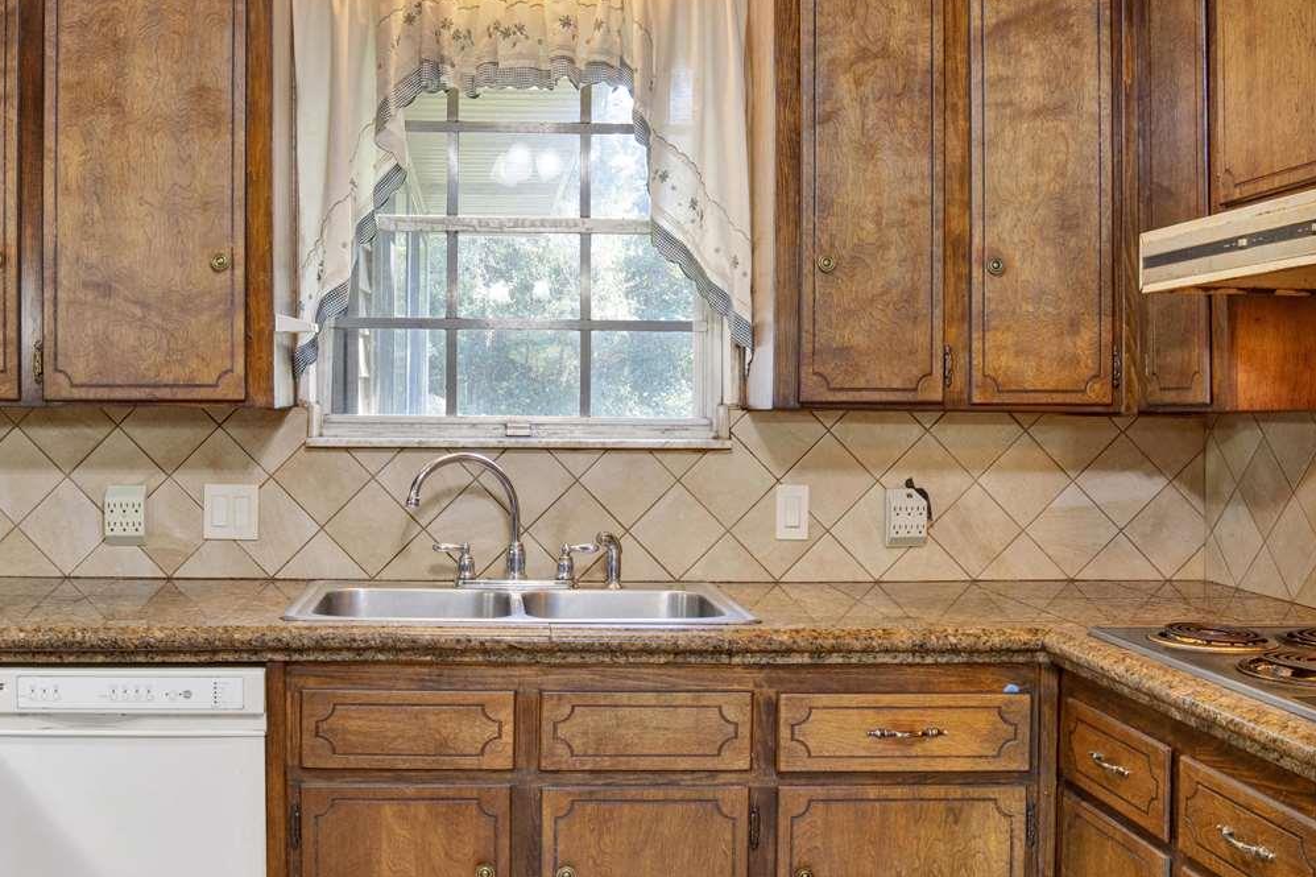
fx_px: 1425
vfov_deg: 34.2
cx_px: 517
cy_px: 387
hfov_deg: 49.2
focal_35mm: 39
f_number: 11
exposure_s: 1
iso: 200
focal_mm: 19
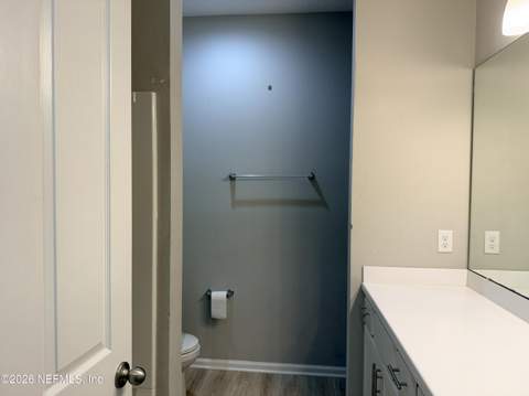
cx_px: 264
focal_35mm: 24
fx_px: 366
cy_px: 198
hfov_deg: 71.7
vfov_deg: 56.7
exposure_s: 1/120
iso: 80
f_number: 1.78
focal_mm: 6.76
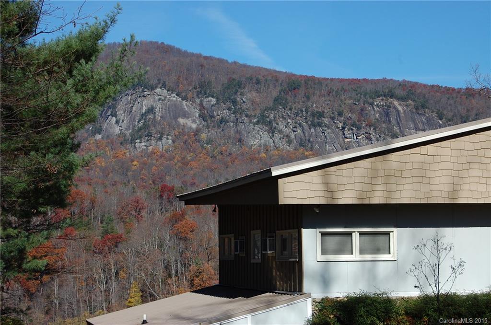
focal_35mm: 82
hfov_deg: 24.7
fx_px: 1123
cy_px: 162
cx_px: 246
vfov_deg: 16.5
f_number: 9
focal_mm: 55
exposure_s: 1/320
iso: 200
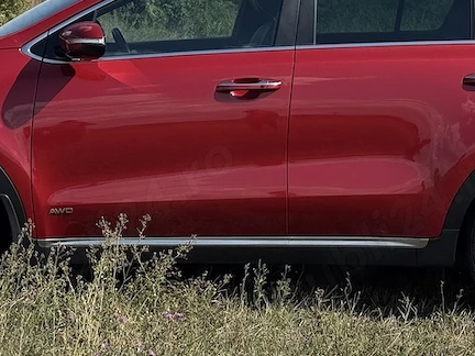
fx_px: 1523
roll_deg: +2.6
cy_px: -40
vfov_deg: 13.1
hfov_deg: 17.7
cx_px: 207
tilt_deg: -0.9
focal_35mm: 111
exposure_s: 1/5848
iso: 64
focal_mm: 6.76
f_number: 1.78
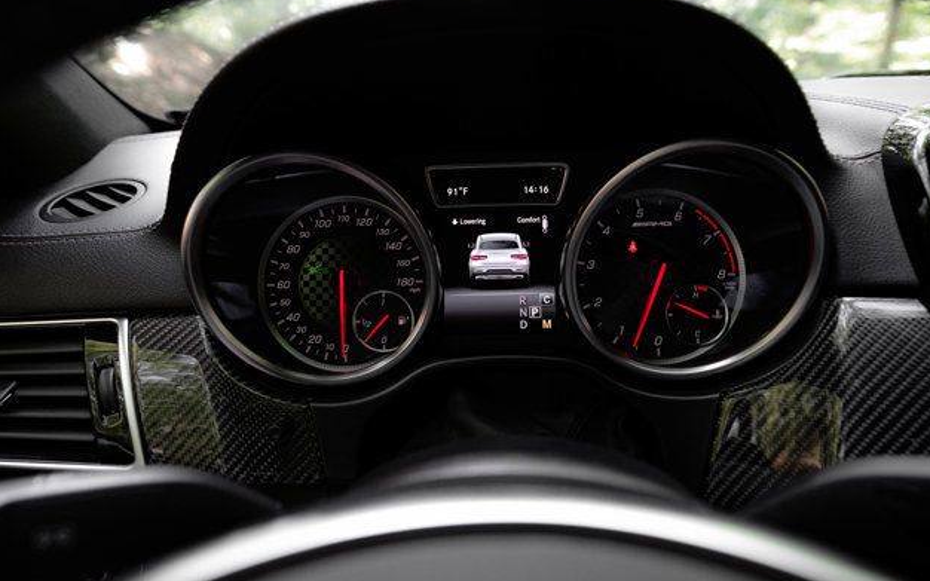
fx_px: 634
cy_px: 270
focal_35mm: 25
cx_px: 471
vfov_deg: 49.2
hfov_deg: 72.6
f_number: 5
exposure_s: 1/200
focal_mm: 24
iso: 1250
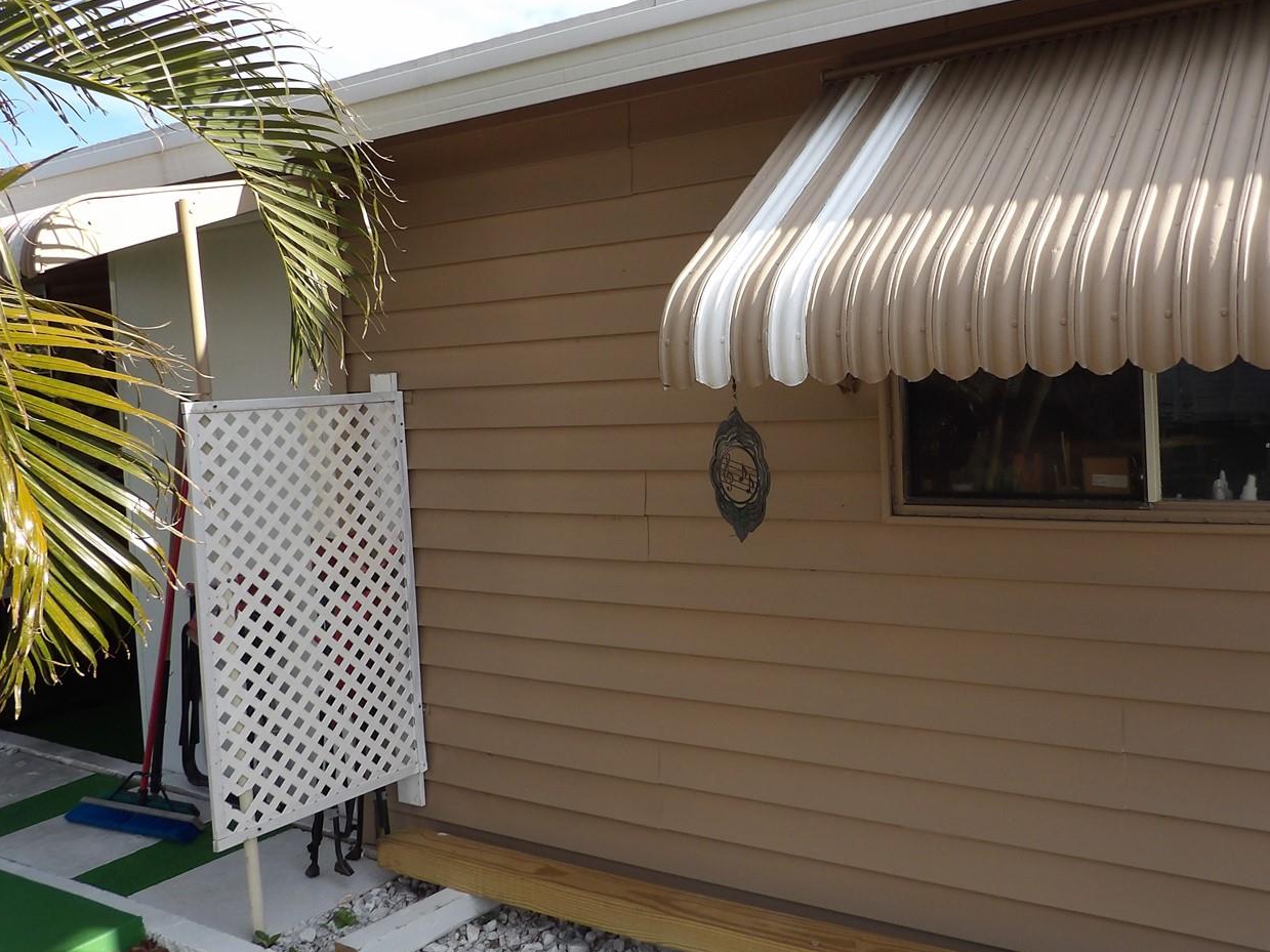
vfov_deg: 45.3
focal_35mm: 31
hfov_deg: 58.0
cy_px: 400
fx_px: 1137
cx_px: 745
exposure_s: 1/546
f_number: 3.2
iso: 100
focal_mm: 4.3
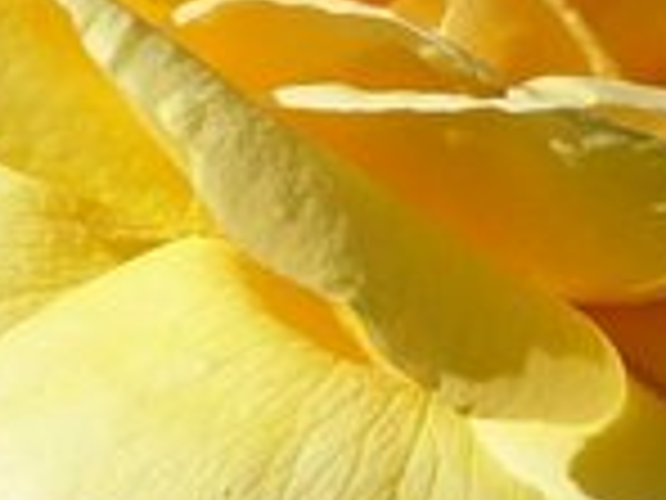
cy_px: 203
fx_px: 52524
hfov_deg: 0.7
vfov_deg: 0.5
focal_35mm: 2730
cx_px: 729
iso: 80
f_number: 5.6
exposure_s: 1/500
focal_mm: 108
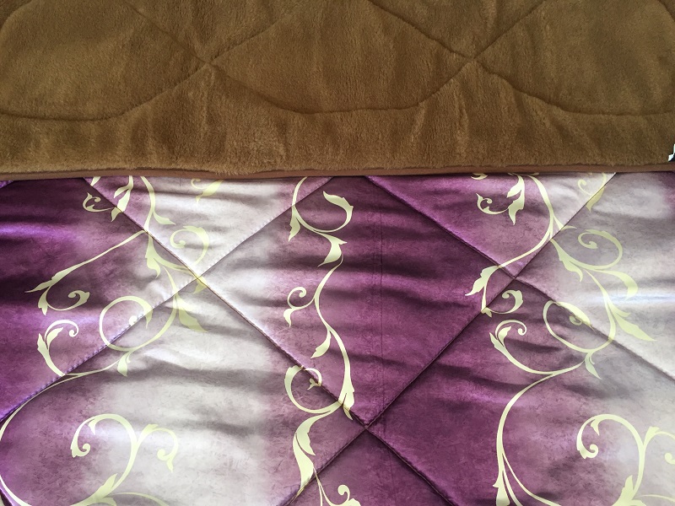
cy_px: 253
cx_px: 338
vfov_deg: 48.2
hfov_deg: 61.7
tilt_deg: -59.9
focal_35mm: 29
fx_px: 565
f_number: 2.2
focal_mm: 4.15
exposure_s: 1/33
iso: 64
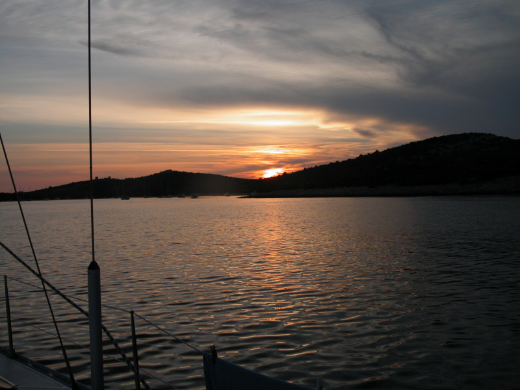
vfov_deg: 38.7
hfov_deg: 50.1
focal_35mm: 37
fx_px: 556
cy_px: 195
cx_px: 260
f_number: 5.1
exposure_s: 1/241
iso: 100
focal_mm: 9.5
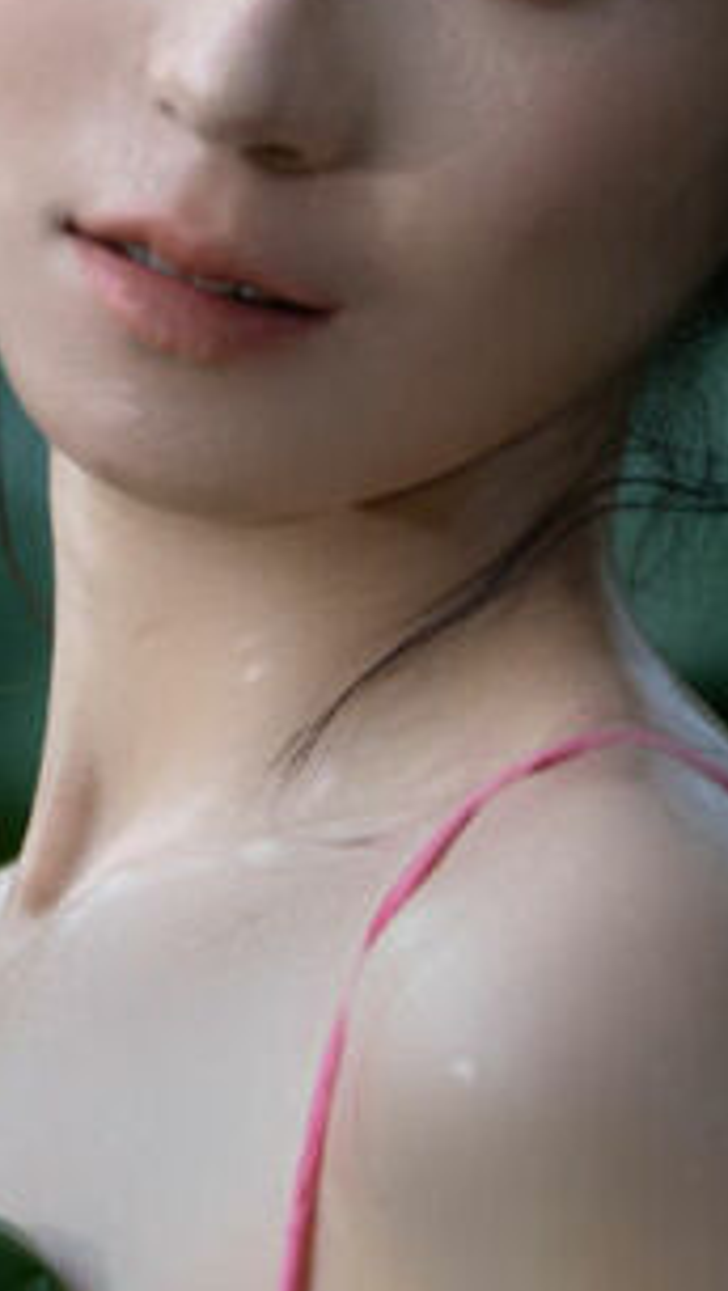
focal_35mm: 660
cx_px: -766
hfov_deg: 1.8
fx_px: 22606
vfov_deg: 3.3
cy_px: 459
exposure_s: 1/250
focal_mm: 123
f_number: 2.8
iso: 100
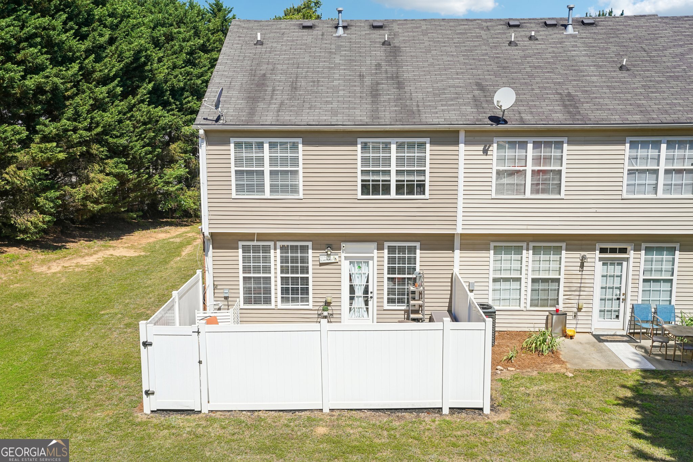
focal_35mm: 35
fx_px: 674
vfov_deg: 37.8
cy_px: 231
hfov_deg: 54.4
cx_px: 346
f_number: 8
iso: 100
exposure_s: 1/250
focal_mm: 35
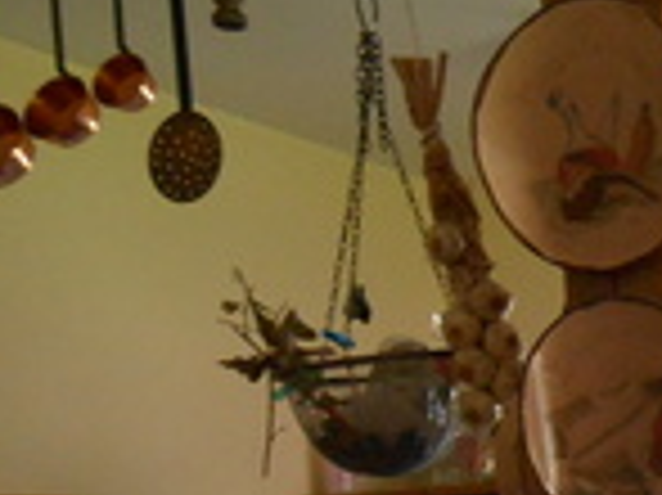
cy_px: 626
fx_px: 1796
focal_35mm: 94
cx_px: 1034
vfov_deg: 15.1
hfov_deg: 18.2
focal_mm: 5.3
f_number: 3.8
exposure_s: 1/30
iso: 320
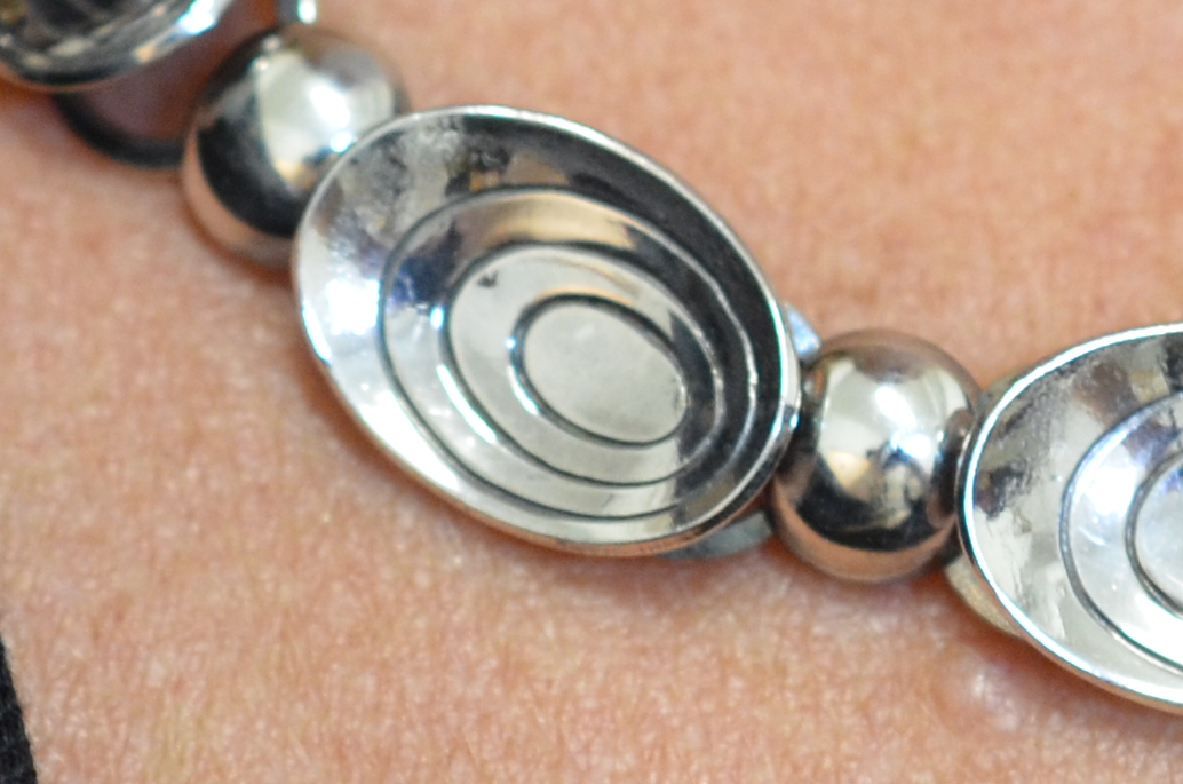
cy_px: 293
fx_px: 9379
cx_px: 1231
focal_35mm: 286
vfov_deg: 4.8
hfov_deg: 7.2
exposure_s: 1/60
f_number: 4
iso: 800
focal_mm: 40
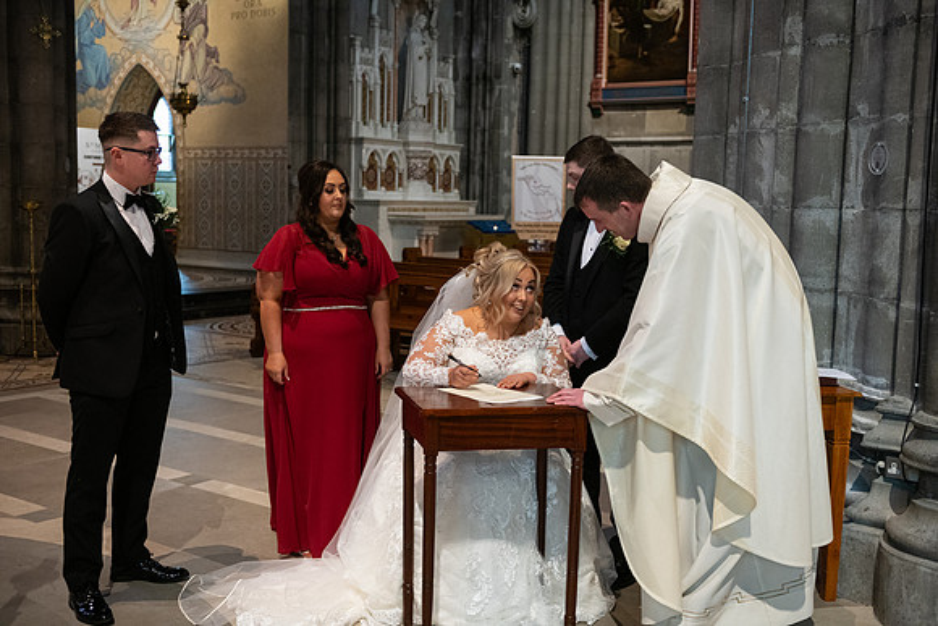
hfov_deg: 46.4
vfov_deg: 31.9
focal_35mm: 42
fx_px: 1095
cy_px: 313
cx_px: 469
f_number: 3.5
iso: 1250
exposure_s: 1/160
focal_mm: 42
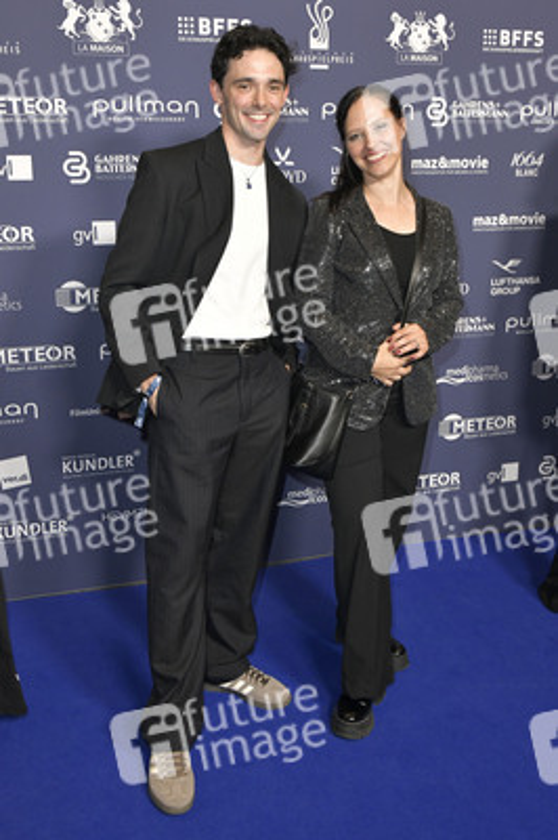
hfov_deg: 41.0
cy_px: 420
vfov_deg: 58.8
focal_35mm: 32
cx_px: 279
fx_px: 745
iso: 2000
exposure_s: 1/250
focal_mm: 32
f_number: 6.3
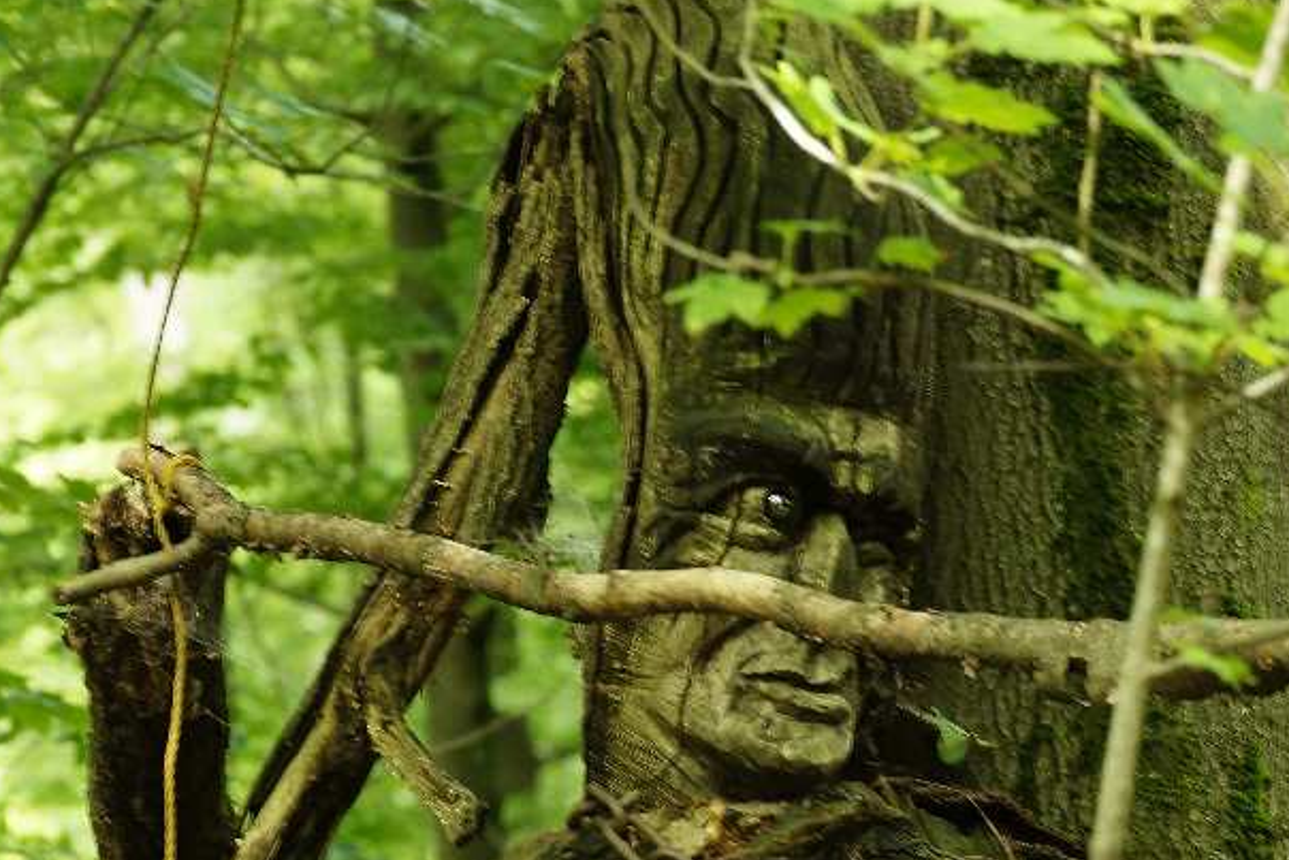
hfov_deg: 4.9
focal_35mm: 417
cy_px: 740
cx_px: 1152
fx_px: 14934
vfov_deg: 3.3
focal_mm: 140
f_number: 7.1
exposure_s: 1/40
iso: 500
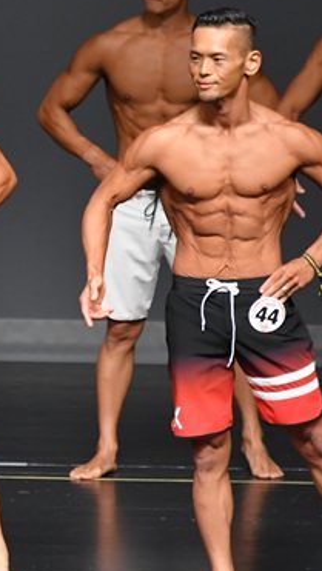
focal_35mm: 656
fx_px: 9946
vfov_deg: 3.3
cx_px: -213
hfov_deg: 1.9
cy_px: 300
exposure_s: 1/400
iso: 3200
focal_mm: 200
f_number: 5.6
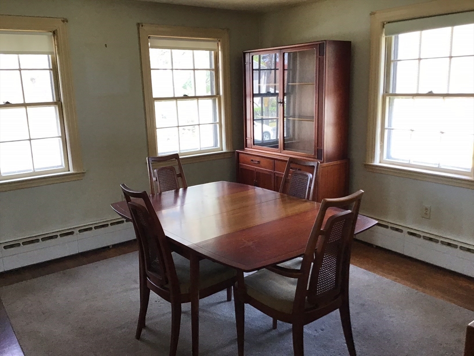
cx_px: 237
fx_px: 424
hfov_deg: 58.4
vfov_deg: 45.4
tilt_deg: -12.6
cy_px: 178
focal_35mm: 31
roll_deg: +3.7
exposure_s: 1/30
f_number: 2.4
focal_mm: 3.3
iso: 32
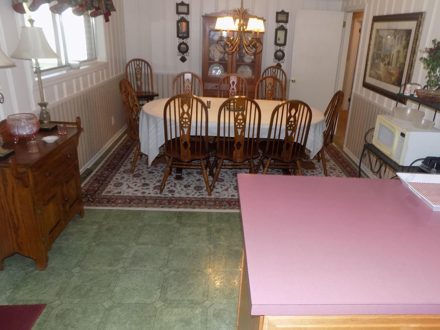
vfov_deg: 53.0
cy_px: 157
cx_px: 245
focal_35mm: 26
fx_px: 330
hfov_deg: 67.1
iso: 200
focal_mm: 4
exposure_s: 1/30
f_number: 3.1
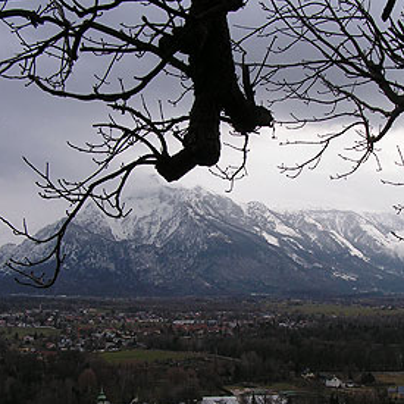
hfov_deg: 30.8
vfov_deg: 31.1
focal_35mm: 55
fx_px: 726
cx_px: 279
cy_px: 223
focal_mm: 6.3
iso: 50
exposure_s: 1/200
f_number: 5.6
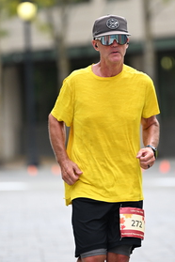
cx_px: 96
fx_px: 2873
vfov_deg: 5.2
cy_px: 86
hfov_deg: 3.5
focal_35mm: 394
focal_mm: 200
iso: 640
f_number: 2.8
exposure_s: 1/2000
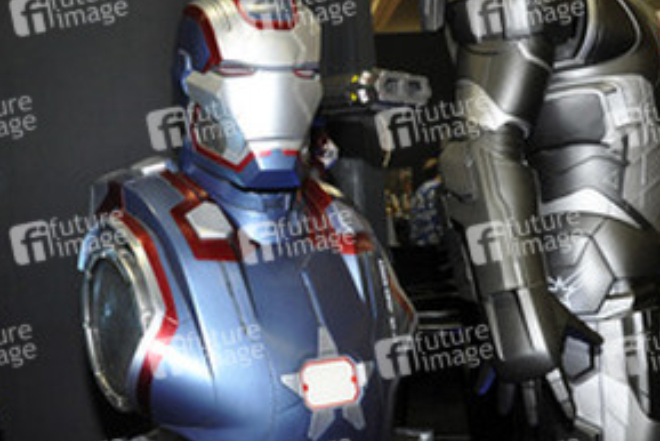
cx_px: 235
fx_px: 770
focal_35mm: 42
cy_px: 181
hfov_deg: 45.9
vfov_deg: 31.9
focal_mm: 18
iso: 800
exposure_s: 1/60
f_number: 5.6
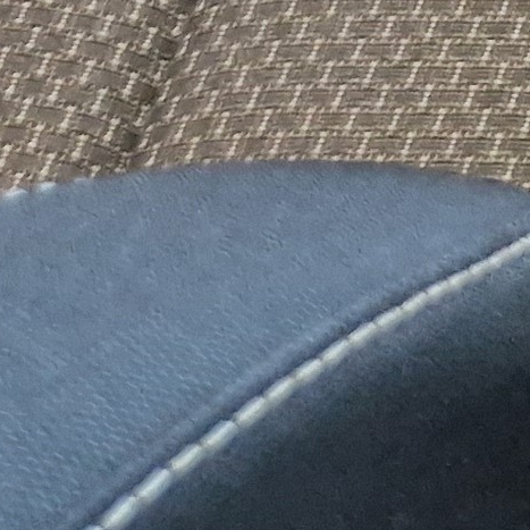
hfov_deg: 8.0
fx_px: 3014
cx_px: 1783
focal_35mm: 174
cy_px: -1166
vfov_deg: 8.2
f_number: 1.8
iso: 320
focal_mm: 5.4
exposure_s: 1/100
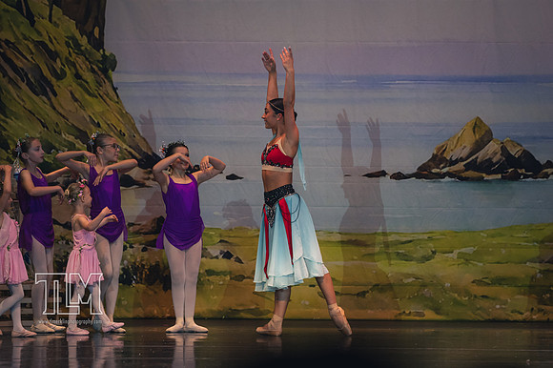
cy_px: 184
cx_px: 276
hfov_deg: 6.9
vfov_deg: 4.6
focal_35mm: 300
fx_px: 4606
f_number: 2.8
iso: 800
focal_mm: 200
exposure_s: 1/500
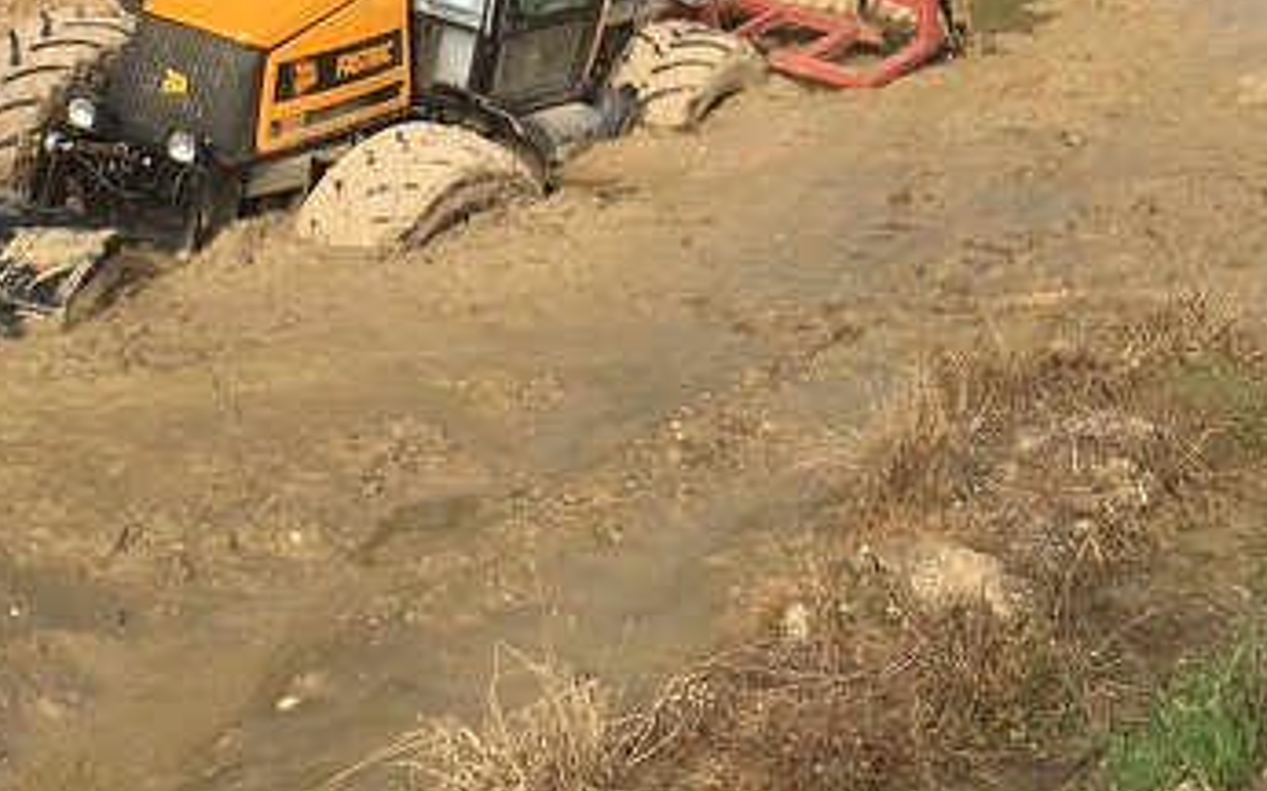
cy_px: -205
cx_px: 623
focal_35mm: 91
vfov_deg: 13.9
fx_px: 3141
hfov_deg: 22.8
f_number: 2.2
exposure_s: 1/1131
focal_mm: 4.15
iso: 25
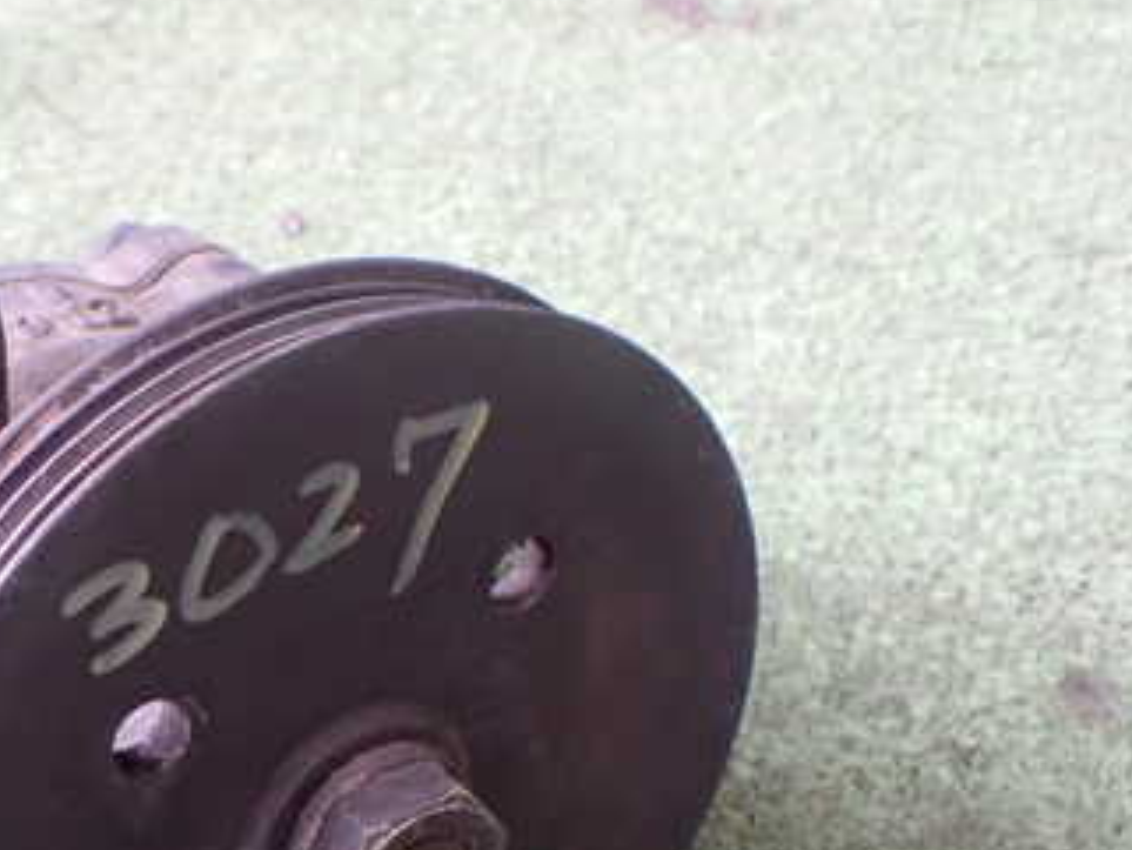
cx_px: 120
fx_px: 1832
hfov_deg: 32.7
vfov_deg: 25.3
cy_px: 765
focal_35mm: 56
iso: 640
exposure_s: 1/125
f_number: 2.3
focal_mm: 5.4
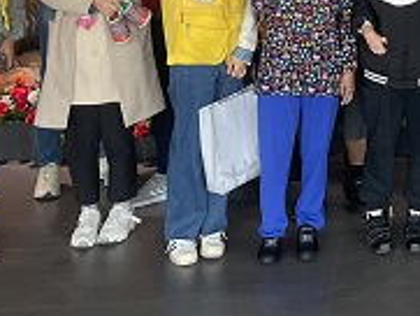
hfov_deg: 21.1
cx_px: 515
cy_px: -179
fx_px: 1044
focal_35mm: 86
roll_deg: +0.7
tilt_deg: +2.8
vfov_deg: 15.6
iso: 125
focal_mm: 4.2
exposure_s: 1/121
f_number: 1.6
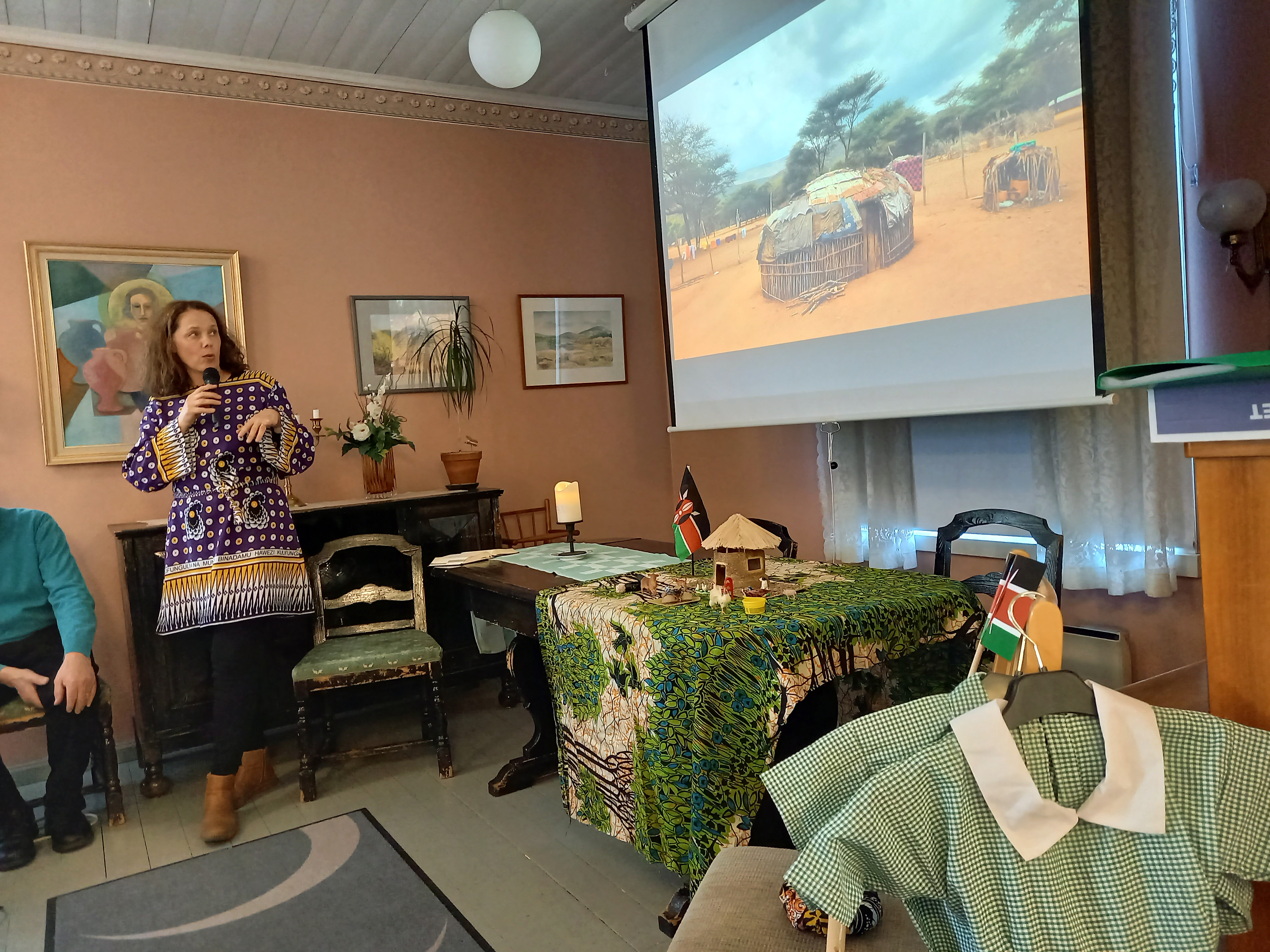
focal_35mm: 25
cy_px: 476
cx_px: 635
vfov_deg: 54.9
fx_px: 917
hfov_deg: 69.4
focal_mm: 4.65
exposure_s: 1/33
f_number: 1.8
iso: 500
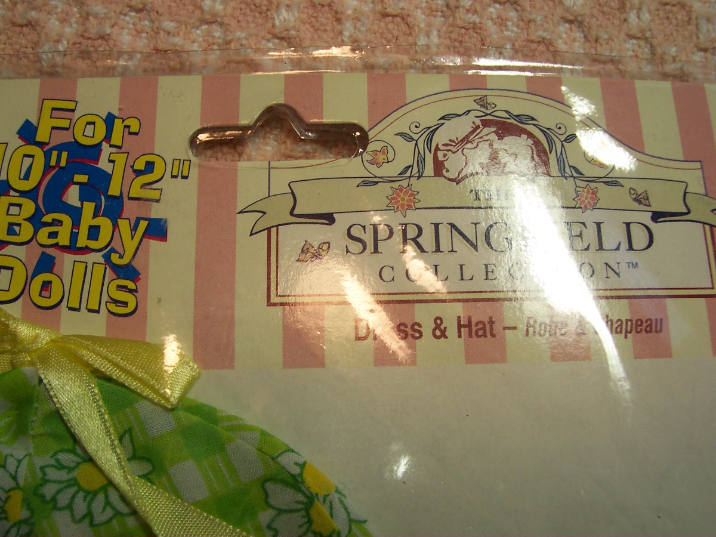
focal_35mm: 37
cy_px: 268
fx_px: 765
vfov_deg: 38.7
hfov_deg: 50.1
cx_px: 358
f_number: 2.8
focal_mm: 5.6
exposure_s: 1/60
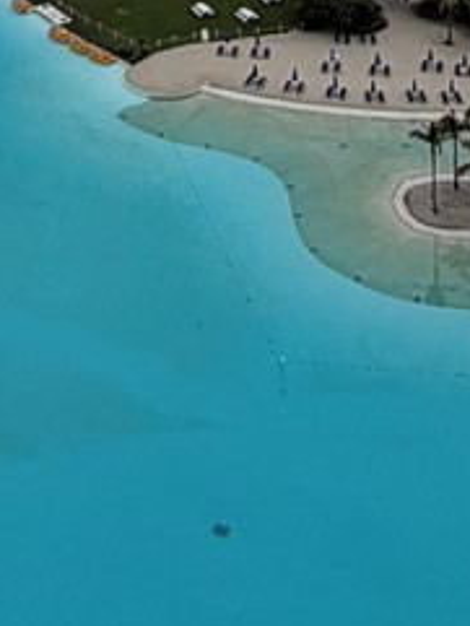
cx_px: 18
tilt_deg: +1.8
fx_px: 1682
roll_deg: +1.0
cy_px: -730
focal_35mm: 93
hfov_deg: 15.7
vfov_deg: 15.4
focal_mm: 2.22
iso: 20
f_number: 2.2
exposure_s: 1/1497
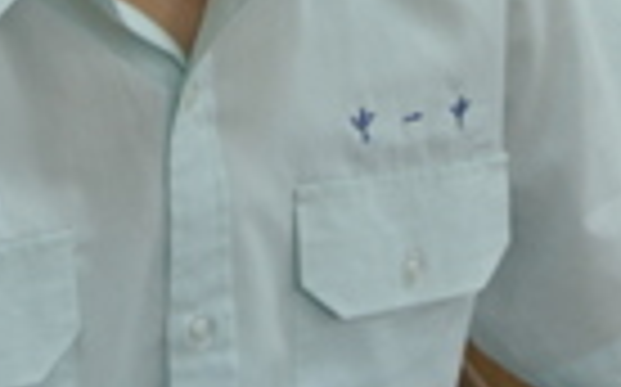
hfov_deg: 11.6
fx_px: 3061
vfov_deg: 7.1
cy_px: -227
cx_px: 189
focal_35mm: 181
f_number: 4.5
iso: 400
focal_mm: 18.2
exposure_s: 1/30
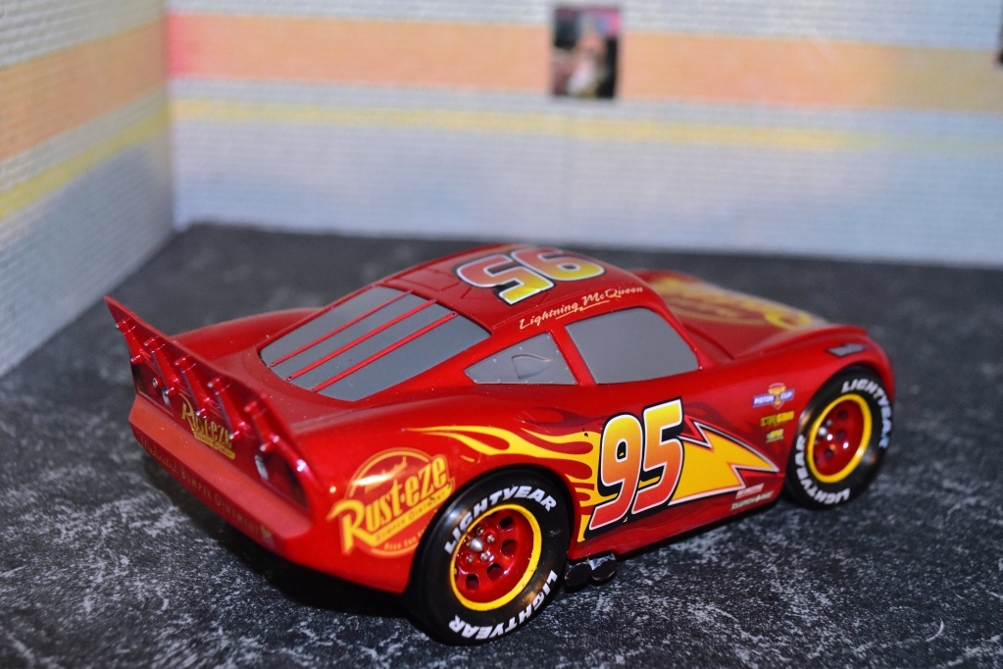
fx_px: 1337
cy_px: 334
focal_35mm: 48
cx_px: 502
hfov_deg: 41.1
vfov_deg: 28.1
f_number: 4.8
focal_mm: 32
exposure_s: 1/40
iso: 2000
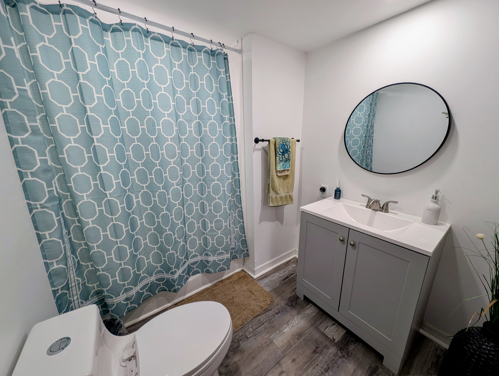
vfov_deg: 94.6
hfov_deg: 110.5
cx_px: 250
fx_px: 173
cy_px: 188
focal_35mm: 12
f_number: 1.95
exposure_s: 1/60
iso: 49
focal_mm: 2.23
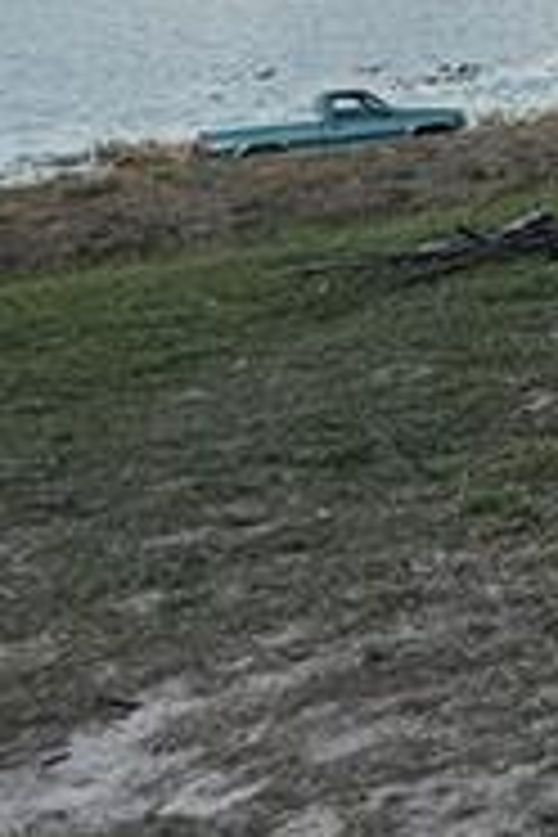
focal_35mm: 94
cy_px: -198
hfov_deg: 10.7
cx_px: 1593
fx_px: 2185
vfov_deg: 20.2
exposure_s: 1/317
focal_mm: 2.22
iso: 40
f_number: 2.2
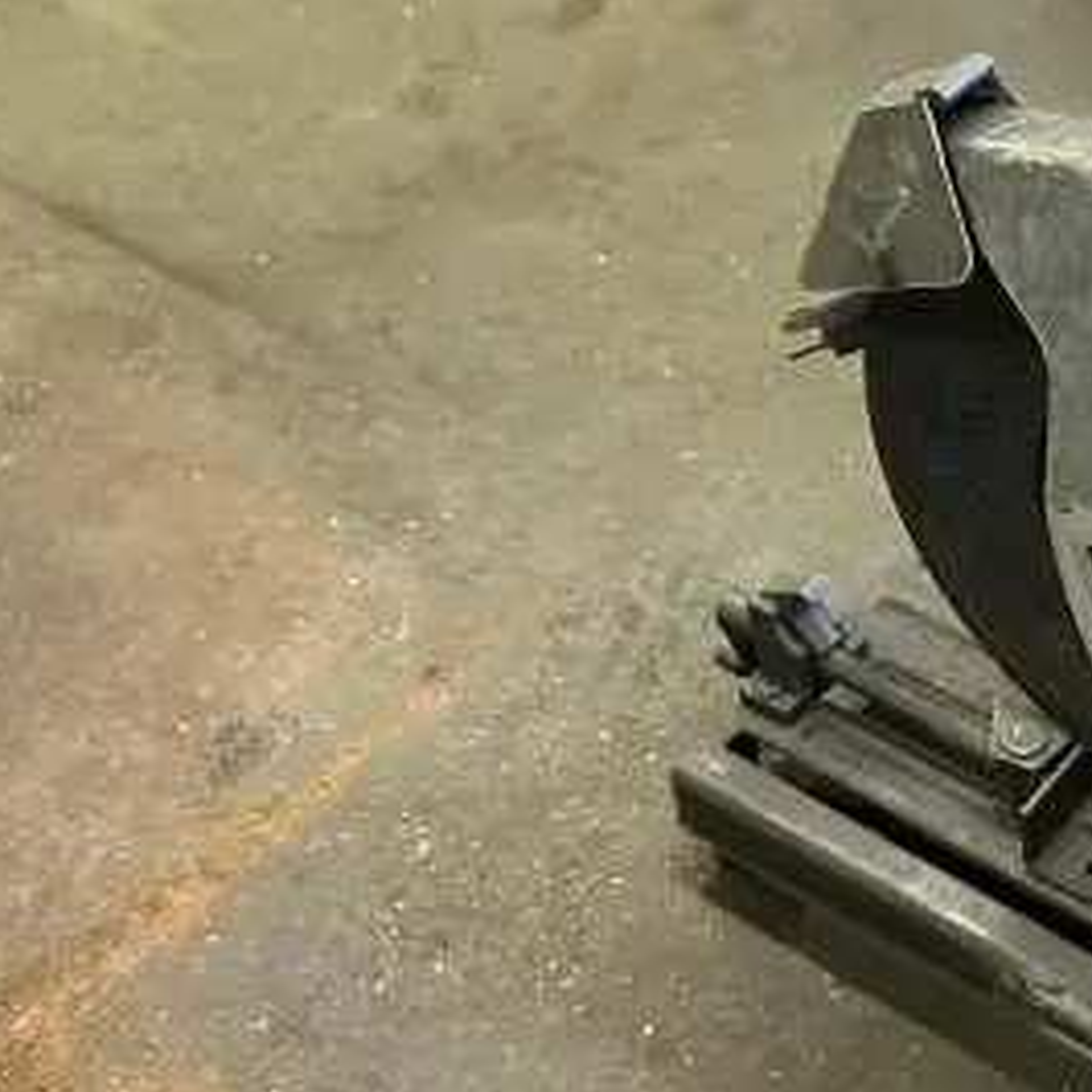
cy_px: 645
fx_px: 1820
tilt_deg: -45.9
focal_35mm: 51
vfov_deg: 33.3
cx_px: 1223
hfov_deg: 29.8
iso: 640
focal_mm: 6.86
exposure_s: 1/60
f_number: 1.78
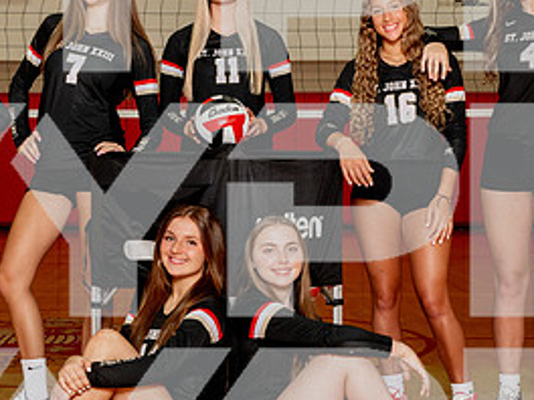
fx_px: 1327
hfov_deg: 22.7
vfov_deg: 17.2
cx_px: 183
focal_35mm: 86
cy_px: 205
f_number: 7.1
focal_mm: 40
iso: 800
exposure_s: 1/250
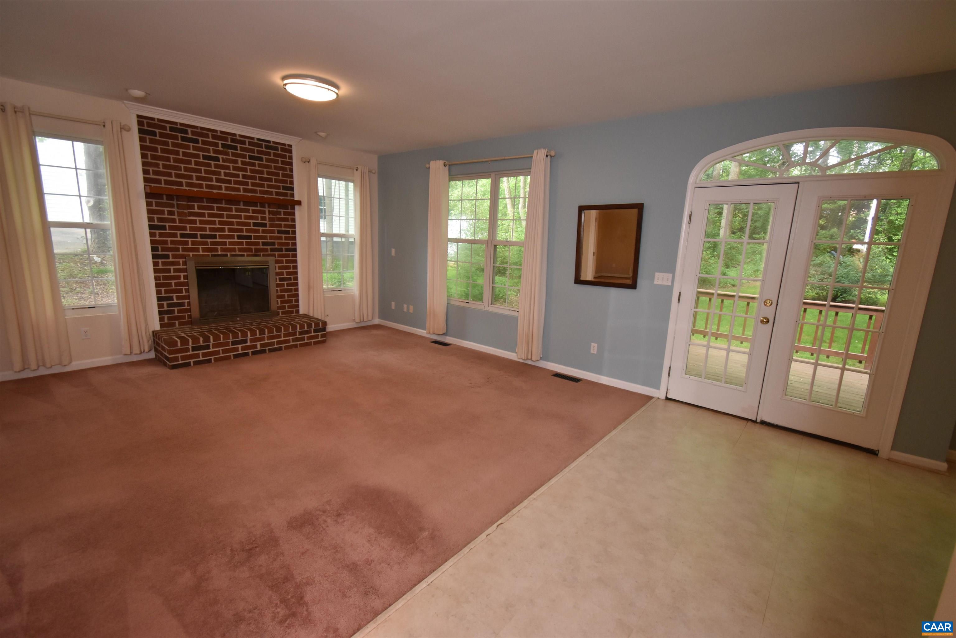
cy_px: 319
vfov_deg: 77.3
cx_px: 478
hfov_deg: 100.4
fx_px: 398
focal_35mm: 15
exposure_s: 1/160
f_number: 4.5
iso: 800
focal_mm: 10
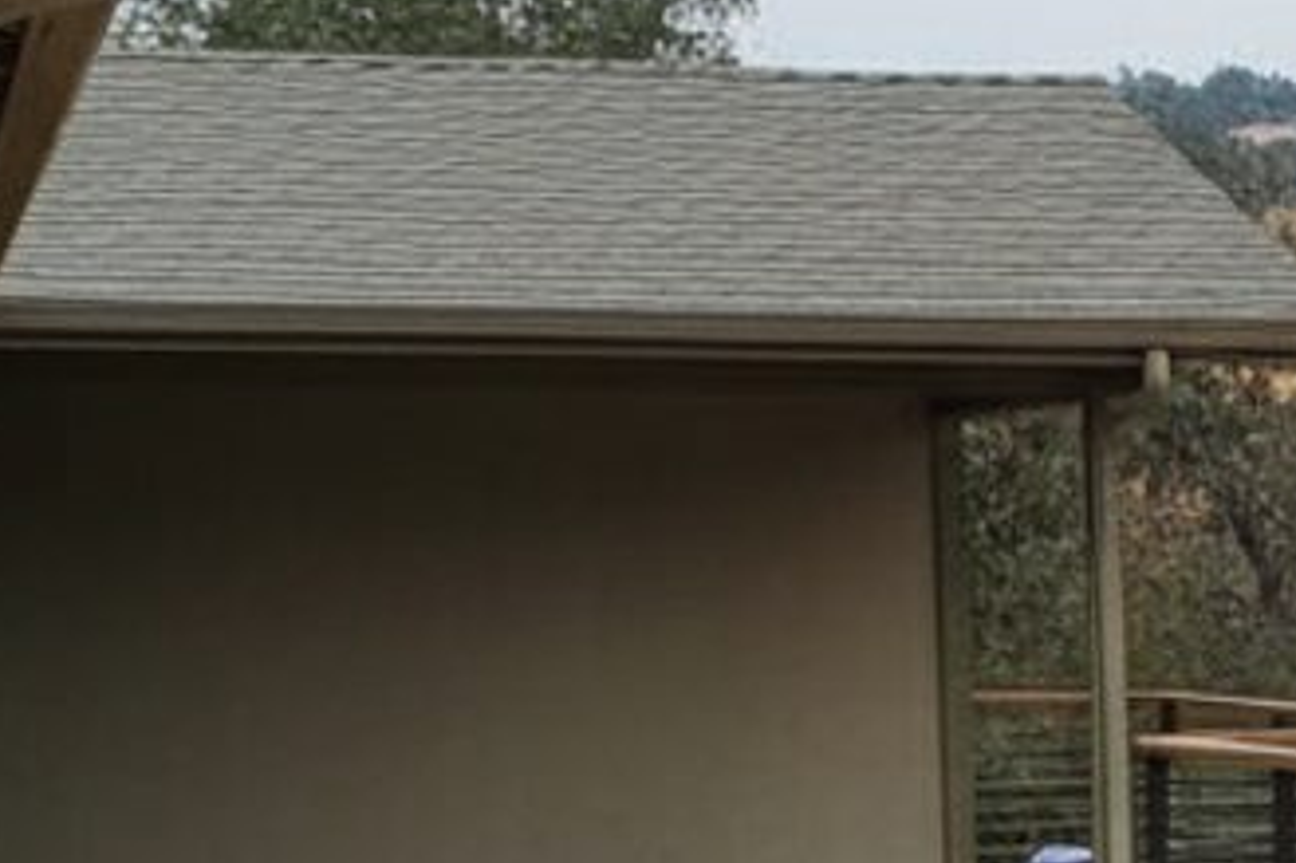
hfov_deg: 19.9
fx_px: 3274
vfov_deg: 14.5
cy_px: 1036
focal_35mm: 91
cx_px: 1832
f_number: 1.78
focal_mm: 6.8
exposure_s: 1/860
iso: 647
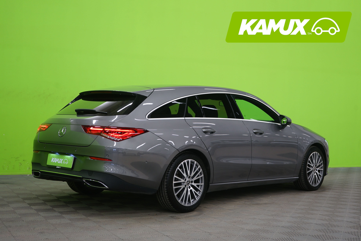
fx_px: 521
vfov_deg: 26.0
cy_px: 120
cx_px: 180
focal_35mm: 52
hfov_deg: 38.2
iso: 400
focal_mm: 52
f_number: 5
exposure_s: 1/8
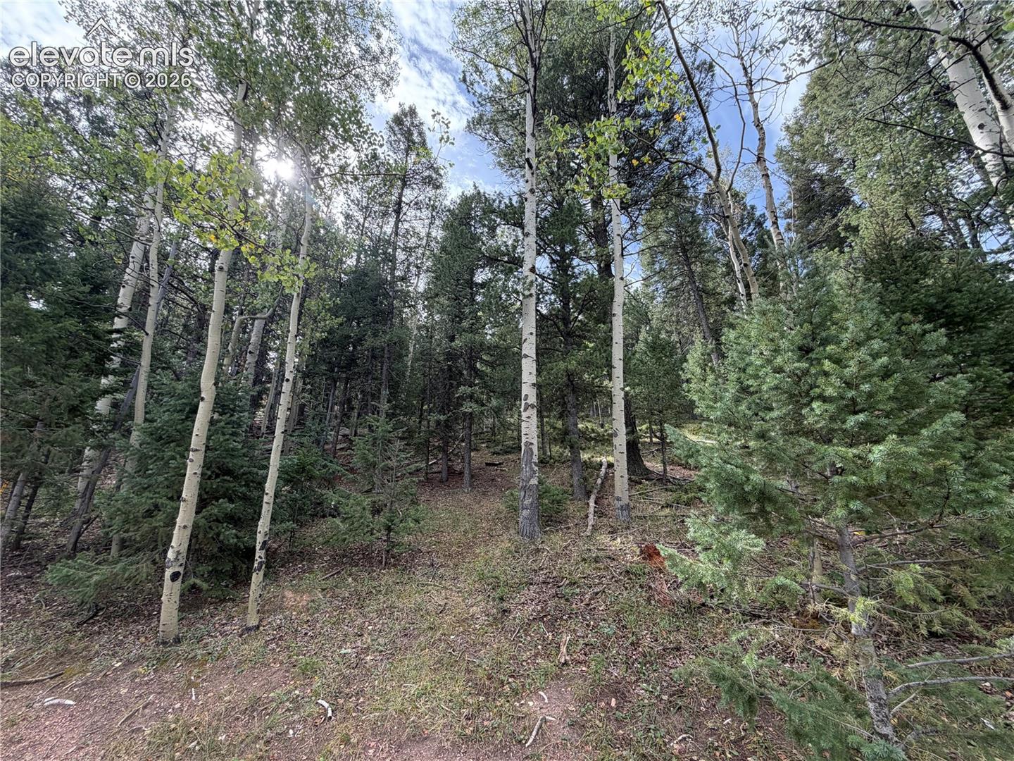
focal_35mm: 14
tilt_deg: +19.7
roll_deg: -2.5
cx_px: 507
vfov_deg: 85.7
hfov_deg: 102.1
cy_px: 380
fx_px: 410
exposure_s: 1/472
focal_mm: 2.22
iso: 64
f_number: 2.2
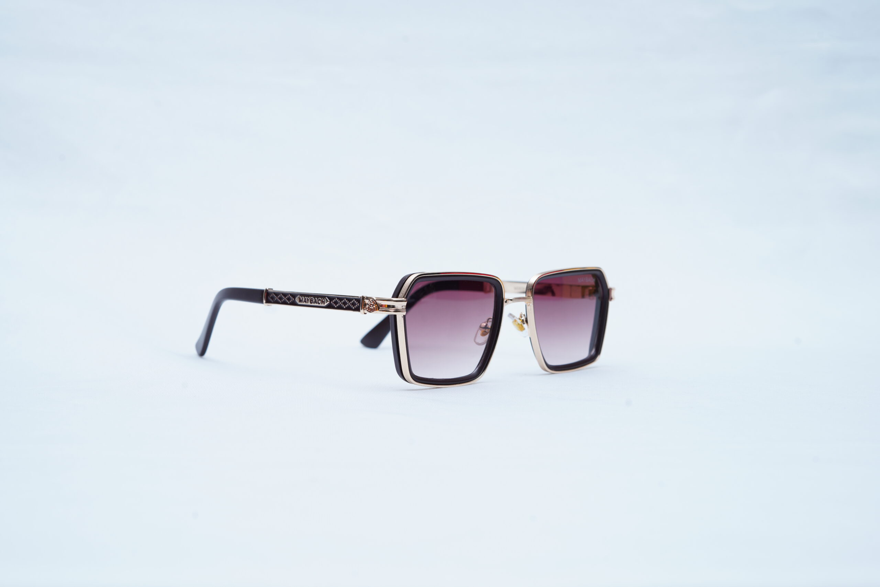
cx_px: 440
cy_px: 294
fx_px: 1222
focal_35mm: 50
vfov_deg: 27.0
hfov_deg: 39.6
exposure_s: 1/160
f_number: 9
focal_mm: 50
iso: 200
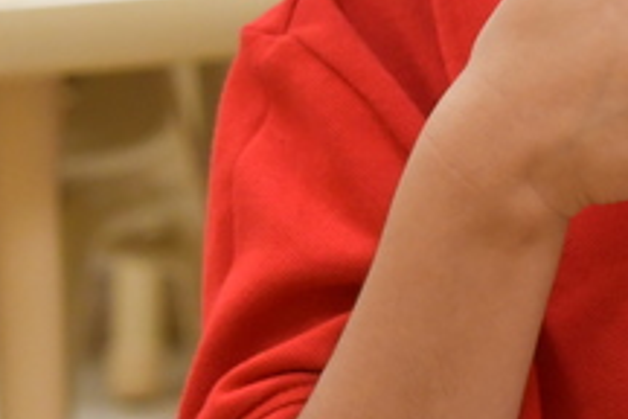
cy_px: 16
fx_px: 4954
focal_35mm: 284
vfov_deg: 4.8
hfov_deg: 7.2
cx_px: 698
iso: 1600
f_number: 5.6
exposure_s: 1/125
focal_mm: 40
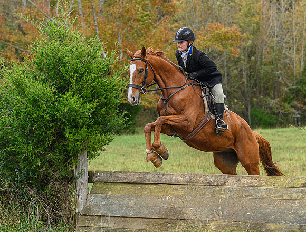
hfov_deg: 15.6
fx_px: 1113
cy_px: 94
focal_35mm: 125
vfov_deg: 11.9
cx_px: 150
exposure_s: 1/800
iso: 1000
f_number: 3.5
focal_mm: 82
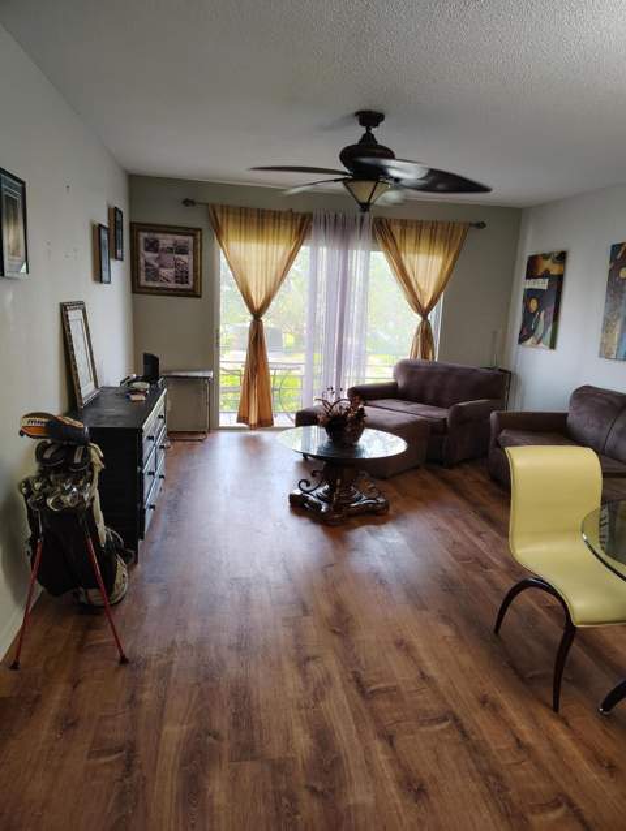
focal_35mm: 24
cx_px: 313
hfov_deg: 56.9
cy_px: 416
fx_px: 578
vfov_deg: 71.5
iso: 741
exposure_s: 1/60
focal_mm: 5.56
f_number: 1.8
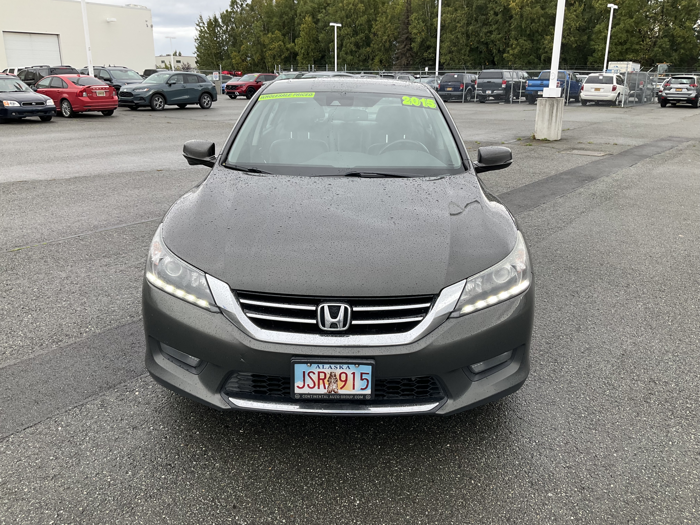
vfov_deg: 48.2
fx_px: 586
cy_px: 262
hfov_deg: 61.7
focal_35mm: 29
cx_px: 350
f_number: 1.8
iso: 16
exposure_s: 1/135
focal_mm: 3
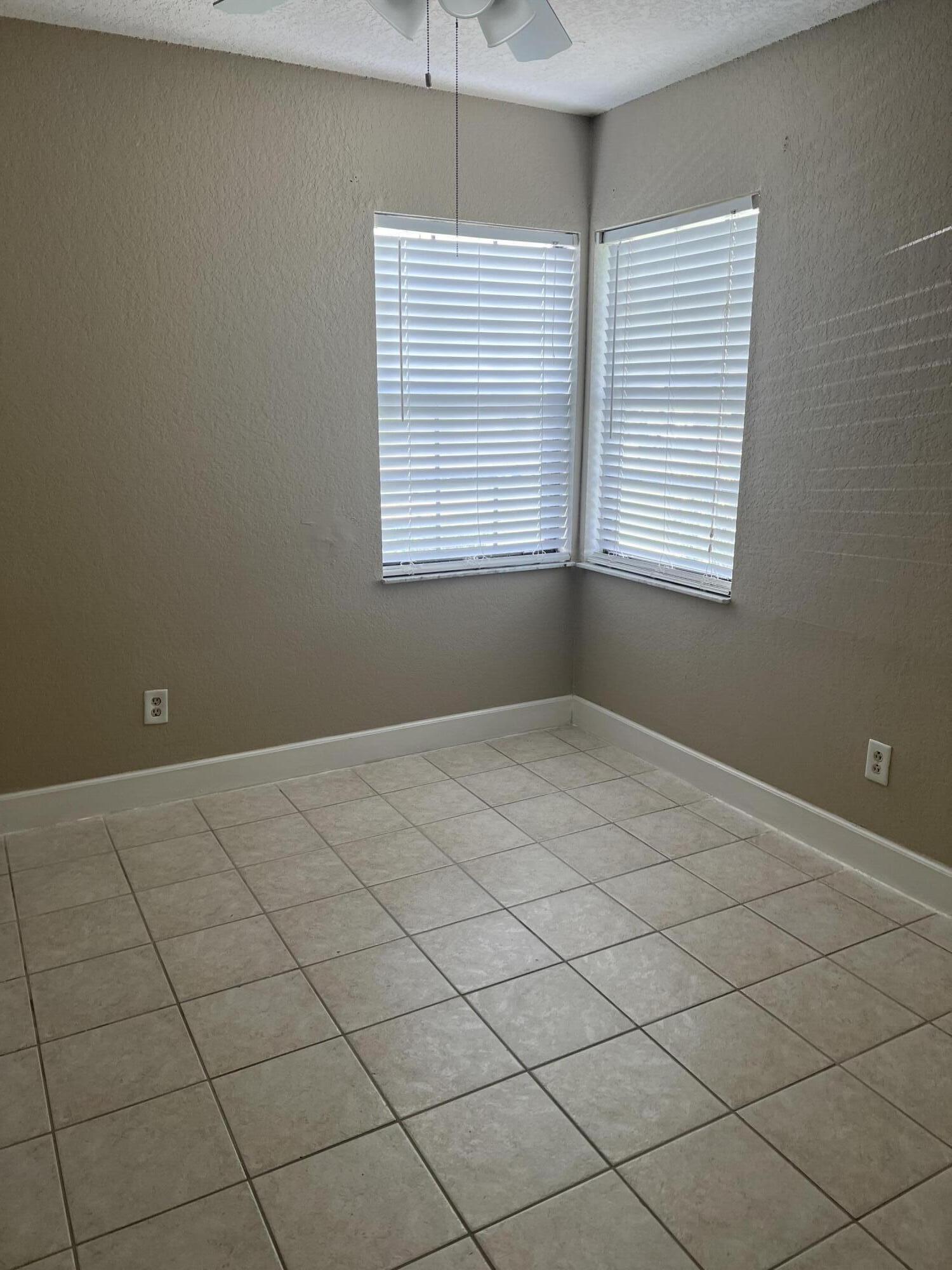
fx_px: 953
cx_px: 476
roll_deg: -1.2
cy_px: 635
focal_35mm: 26
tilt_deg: -14.5
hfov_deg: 53.1
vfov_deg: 67.3
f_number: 1.5
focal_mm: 5.7
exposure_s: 1/120
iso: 50
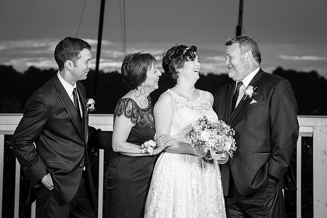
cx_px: 163
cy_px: 104
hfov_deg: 11.6
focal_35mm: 176
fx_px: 1603
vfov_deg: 7.8
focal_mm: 167
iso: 100
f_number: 8
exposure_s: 1/200
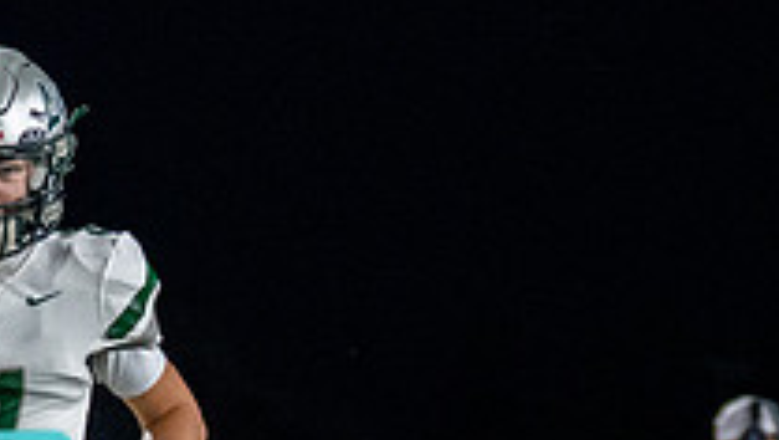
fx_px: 8663
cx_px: -206
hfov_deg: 5.1
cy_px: 547
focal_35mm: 419
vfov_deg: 2.9
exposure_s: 1/1000
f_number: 2.8
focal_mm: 88
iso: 3200
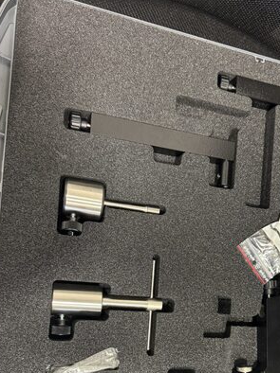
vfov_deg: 46.0
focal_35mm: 39
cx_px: 169
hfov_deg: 36.6
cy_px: 284
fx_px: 421
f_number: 1.78
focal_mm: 6.76
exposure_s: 1/60
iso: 640
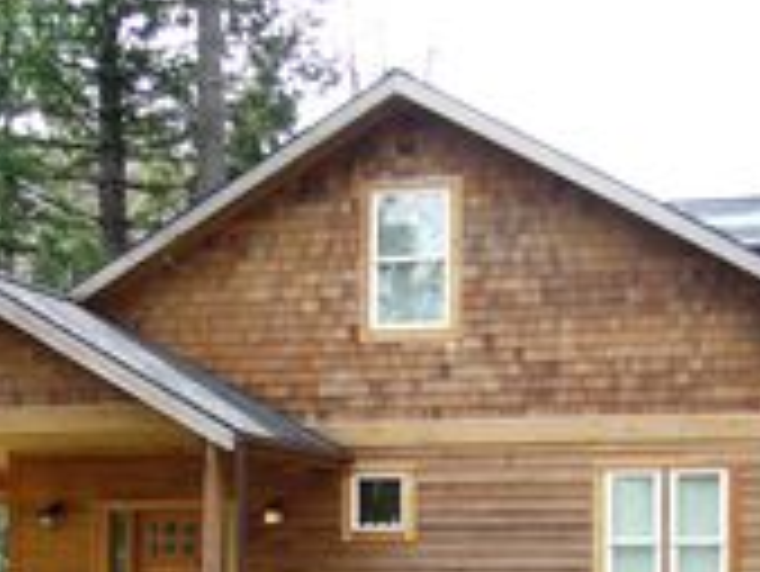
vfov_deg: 18.8
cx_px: 463
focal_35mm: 76
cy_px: 604
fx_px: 1670
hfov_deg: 25.6
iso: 100
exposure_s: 1/200
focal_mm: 5.8
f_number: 2.8
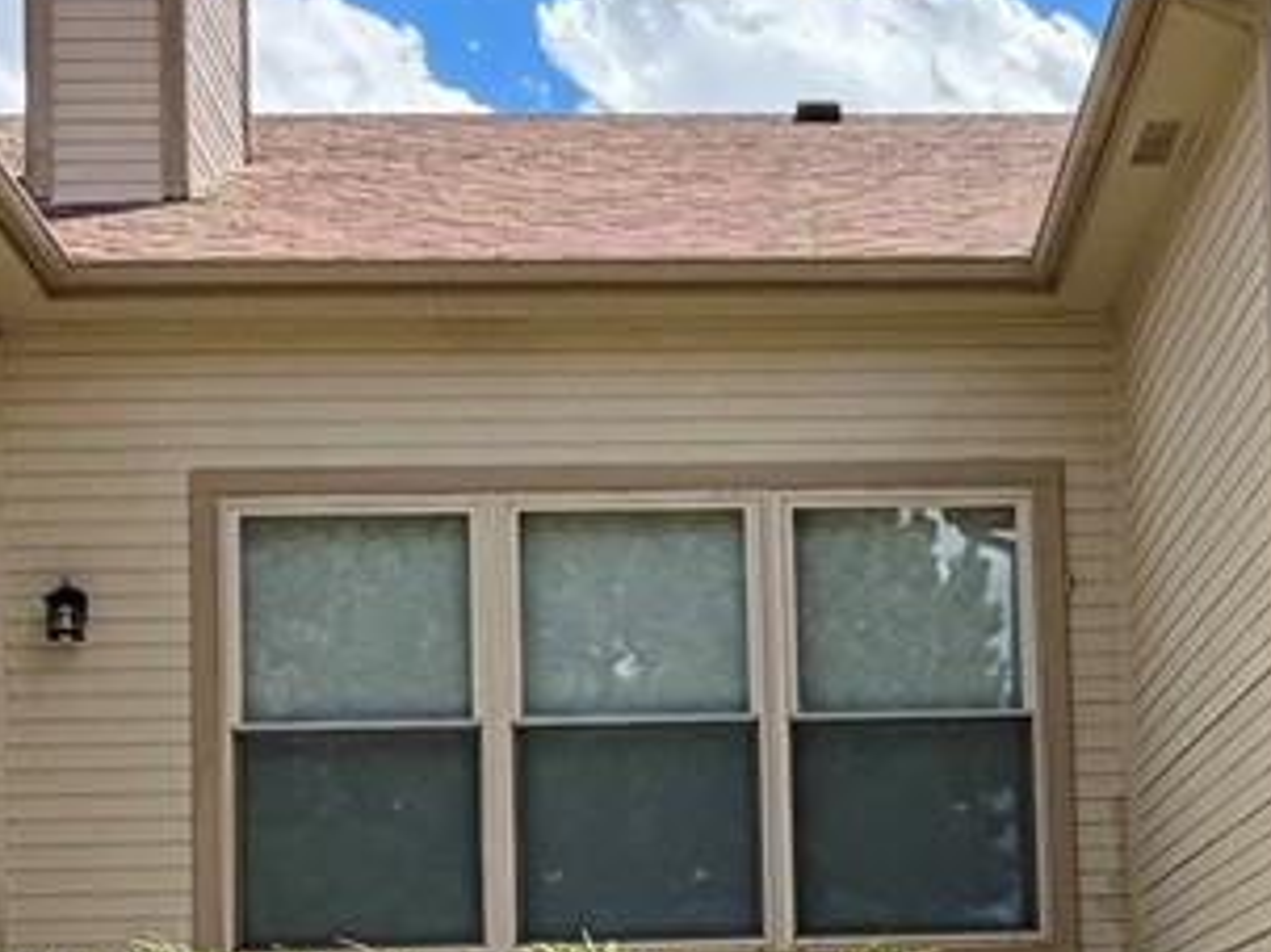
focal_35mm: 74
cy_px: 977
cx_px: 931
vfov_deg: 19.3
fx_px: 2716
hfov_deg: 26.1
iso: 40
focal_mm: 2.22
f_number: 2.2
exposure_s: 1/770
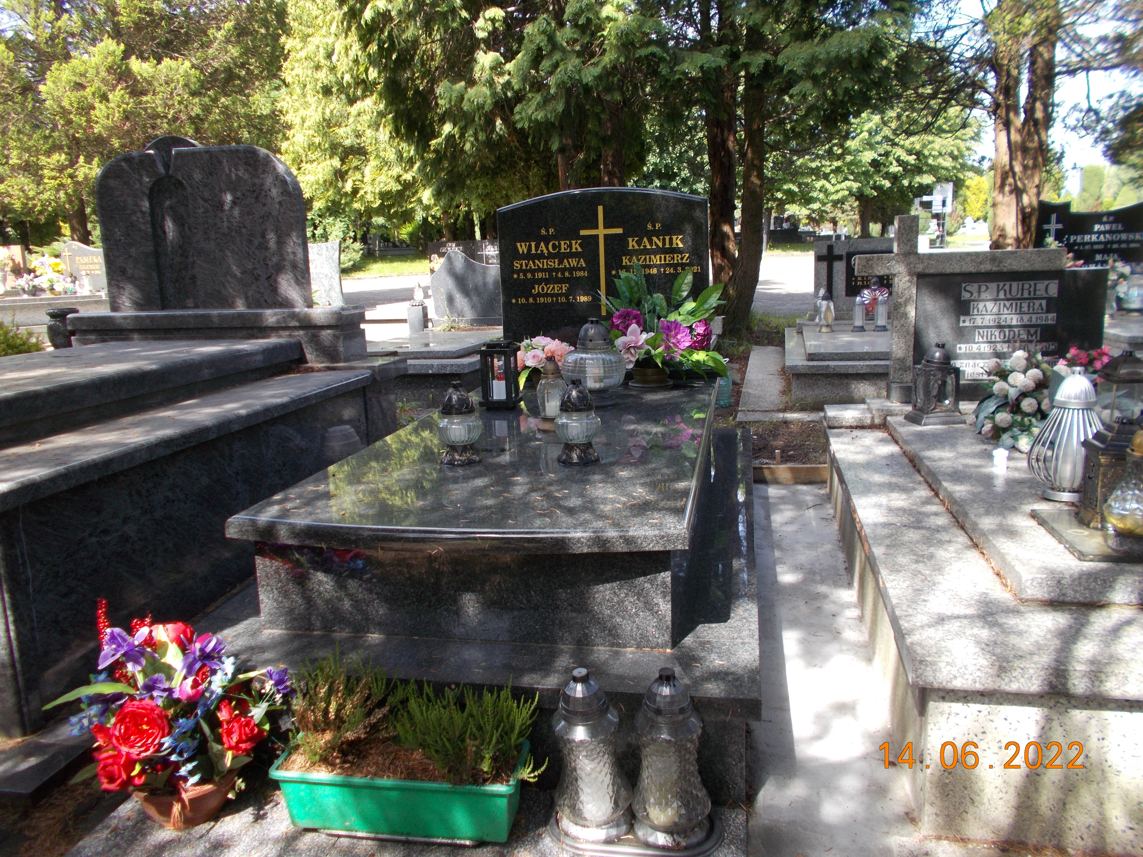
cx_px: 572
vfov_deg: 53.1
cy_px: 428
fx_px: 859
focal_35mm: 26
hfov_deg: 67.3
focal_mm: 4.6
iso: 80
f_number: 3.2
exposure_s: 1/125
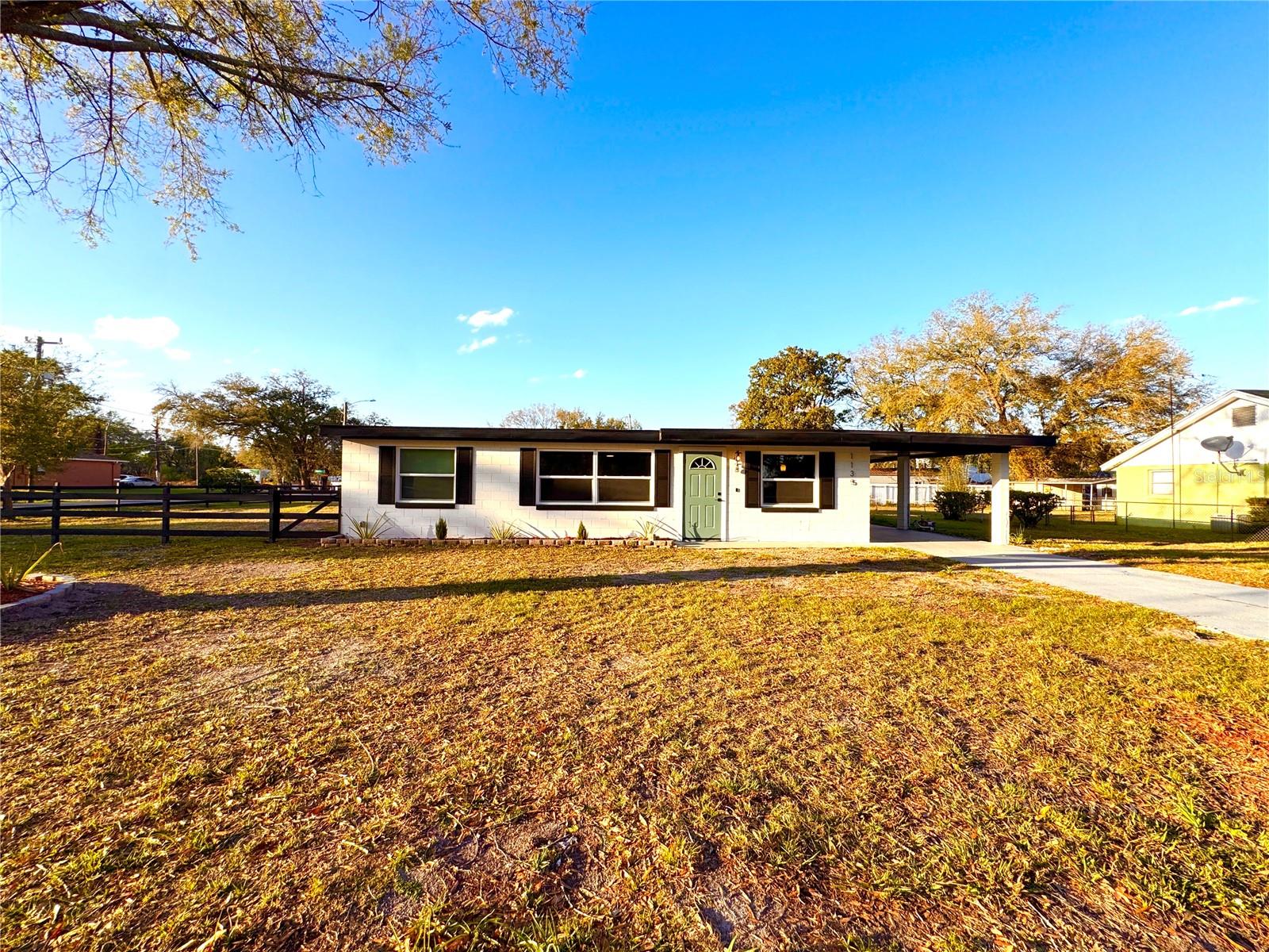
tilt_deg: +0.7
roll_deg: -0.7
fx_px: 513
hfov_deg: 102.1
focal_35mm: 14
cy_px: 476
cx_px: 634
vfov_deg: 85.7
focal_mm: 2.22
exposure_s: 1/932
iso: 50
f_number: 2.2
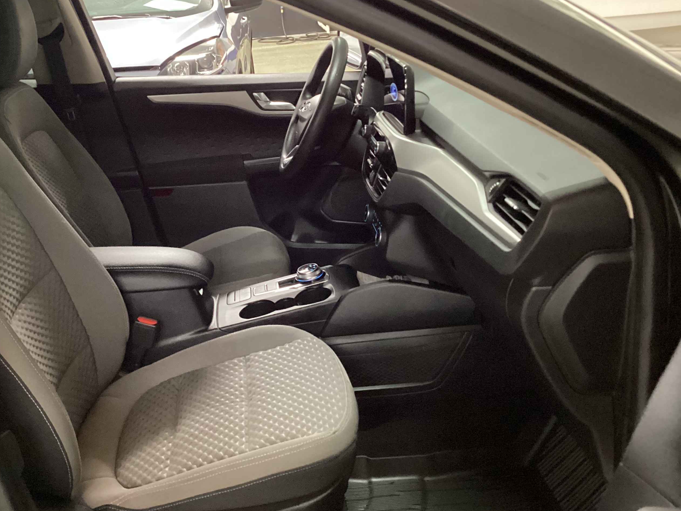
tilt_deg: -22.5
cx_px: 268
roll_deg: +5.2
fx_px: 787
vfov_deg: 36.0
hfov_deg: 46.5
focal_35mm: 40
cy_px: 254
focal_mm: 3.3
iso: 640
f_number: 2.4
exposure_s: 1/20
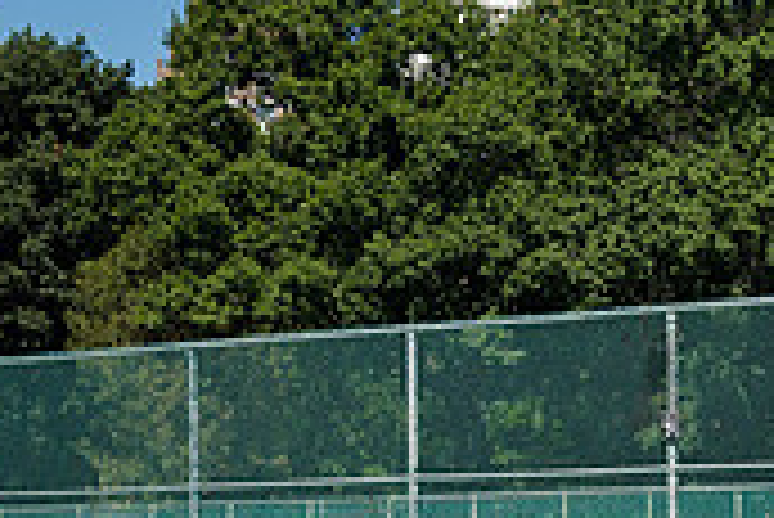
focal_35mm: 161
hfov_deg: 12.2
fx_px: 3464
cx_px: 1138
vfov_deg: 8.4
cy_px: 754
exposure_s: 1/2000
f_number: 3.5
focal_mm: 38
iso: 200
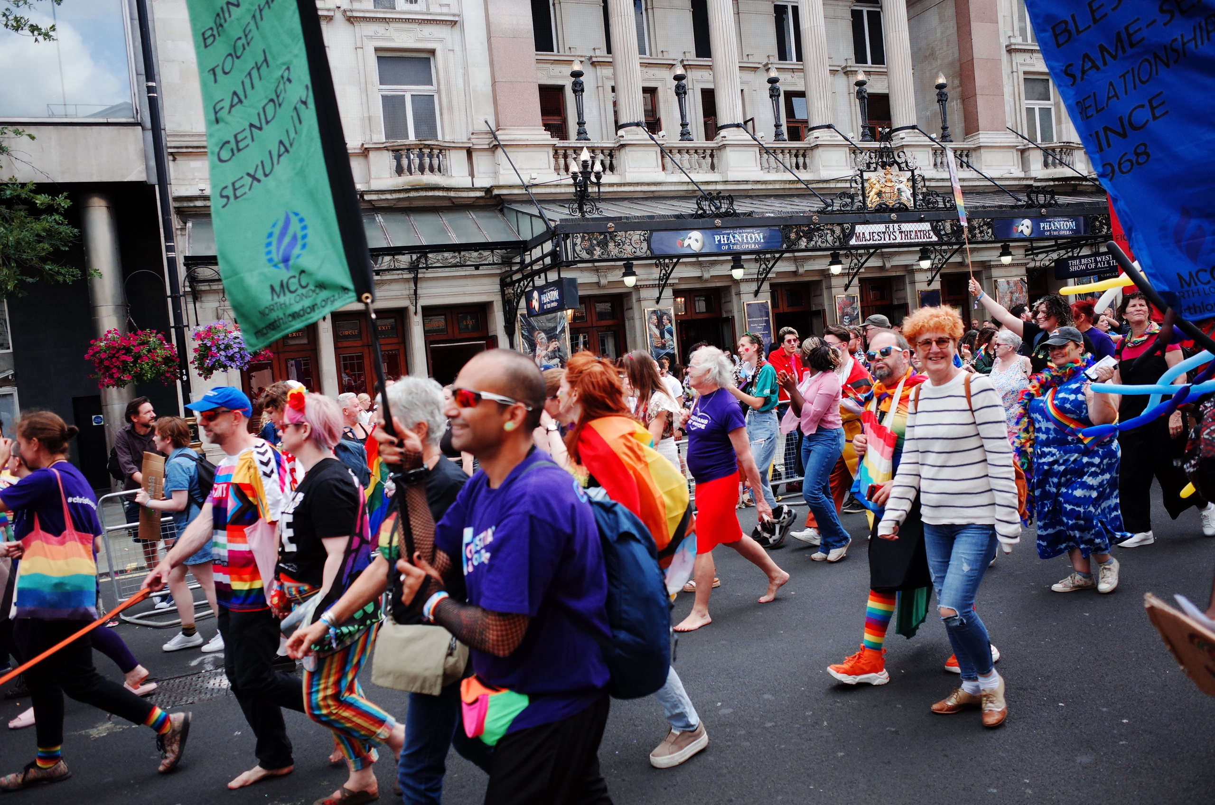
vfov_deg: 46.2
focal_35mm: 28
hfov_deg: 65.6
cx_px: 608
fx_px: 943
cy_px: 402
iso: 400
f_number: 2.8
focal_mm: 18.3
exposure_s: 1/400
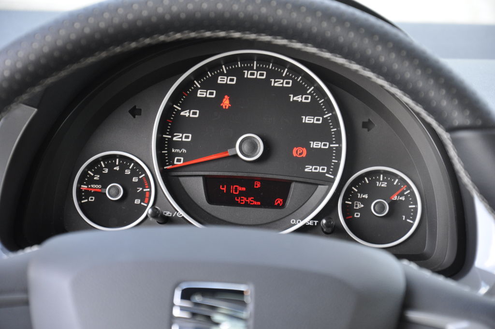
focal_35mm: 158
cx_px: 248
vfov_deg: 8.7
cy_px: 164
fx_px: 2163
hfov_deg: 13.1
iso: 720
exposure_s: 1/60
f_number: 5.6
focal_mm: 105
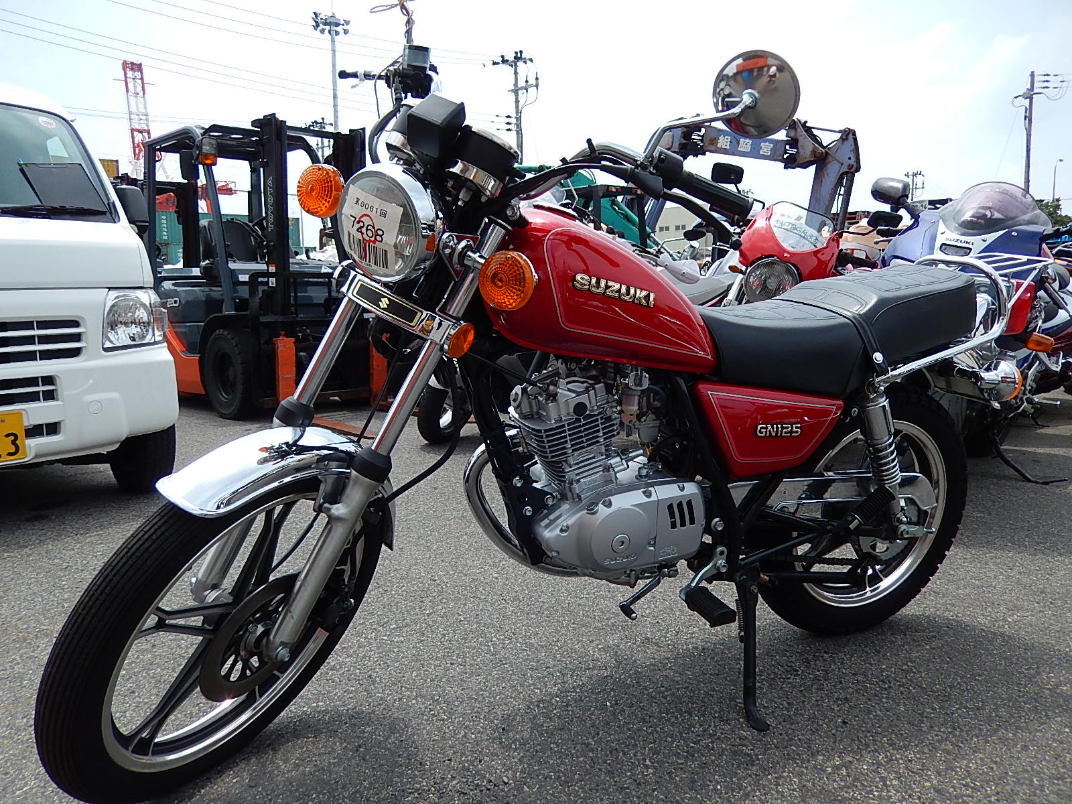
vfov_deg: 54.9
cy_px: 402
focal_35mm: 25
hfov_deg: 69.4
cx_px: 536
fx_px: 774
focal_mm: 4.5
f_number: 3.4
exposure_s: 1/1250
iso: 125
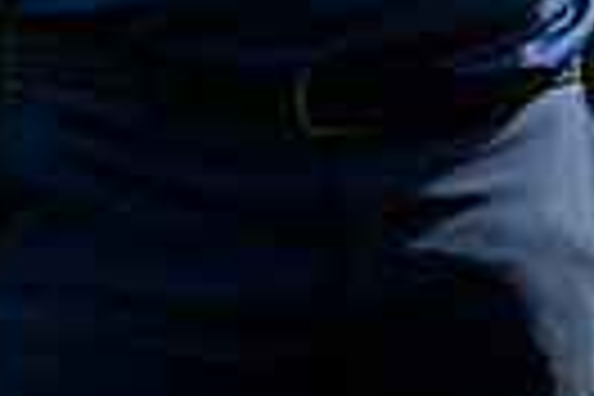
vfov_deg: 0.8
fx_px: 28955
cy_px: -466
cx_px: 536
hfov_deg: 1.2
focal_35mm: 1755
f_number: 5.6
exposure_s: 1/3200
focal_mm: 400
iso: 1000
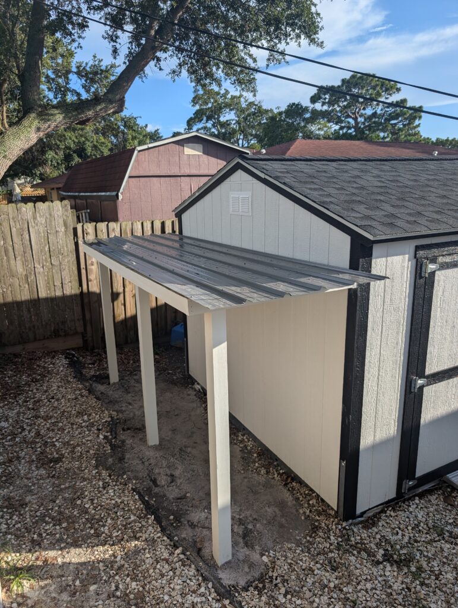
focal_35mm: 24
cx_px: 229
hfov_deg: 56.9
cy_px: 304
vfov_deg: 71.5
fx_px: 422
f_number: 1.68
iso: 21
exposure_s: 1/661
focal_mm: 6.9
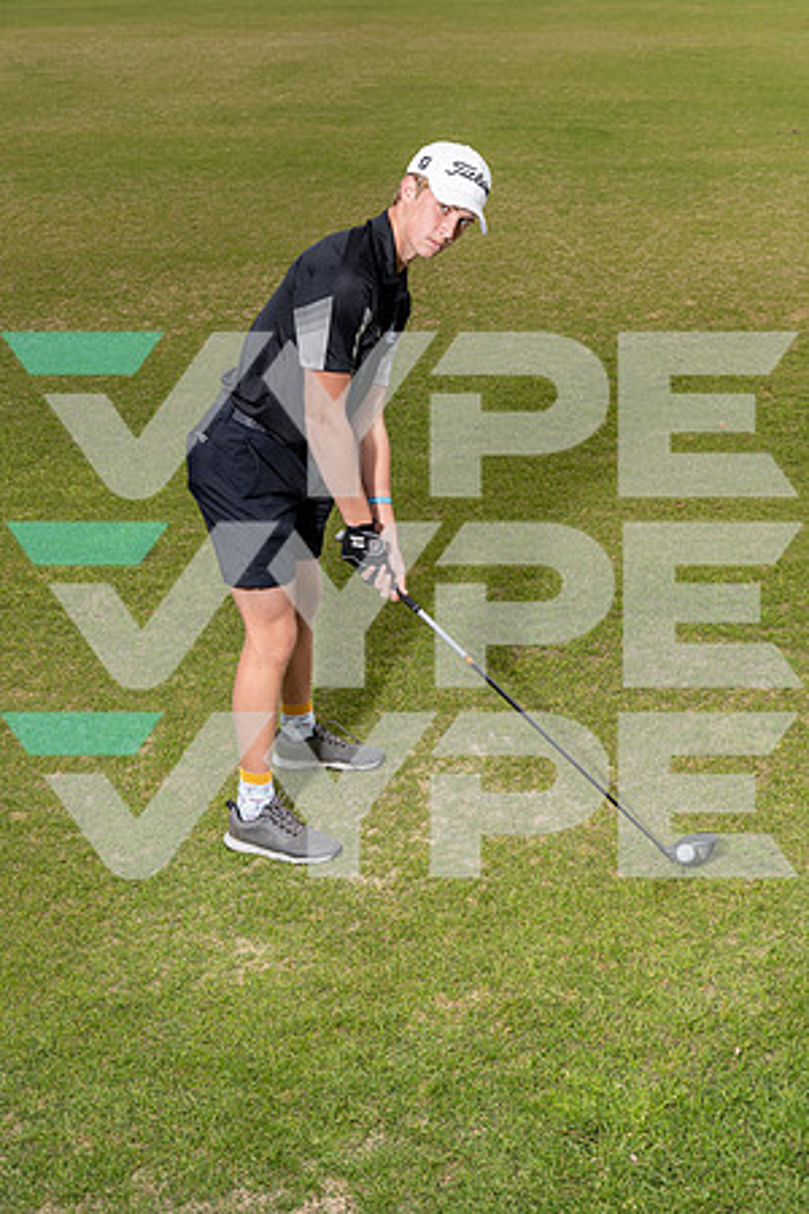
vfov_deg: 42.7
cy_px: 607
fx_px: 1550
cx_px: 404
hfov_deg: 29.2
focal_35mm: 46
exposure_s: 1/250
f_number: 9
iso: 160
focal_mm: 46
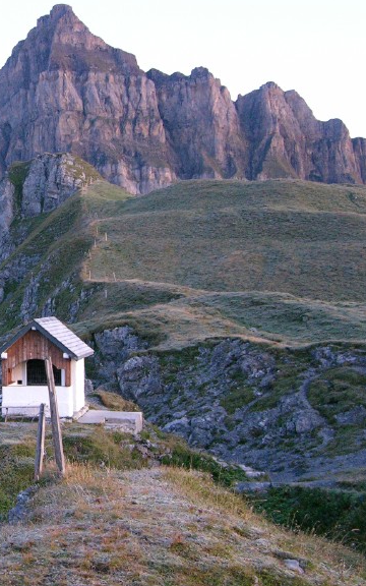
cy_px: 314
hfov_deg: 18.7
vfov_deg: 31.1
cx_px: -63
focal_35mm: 66
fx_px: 1053
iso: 200
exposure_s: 1/5.1
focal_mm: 8.9
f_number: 2.8
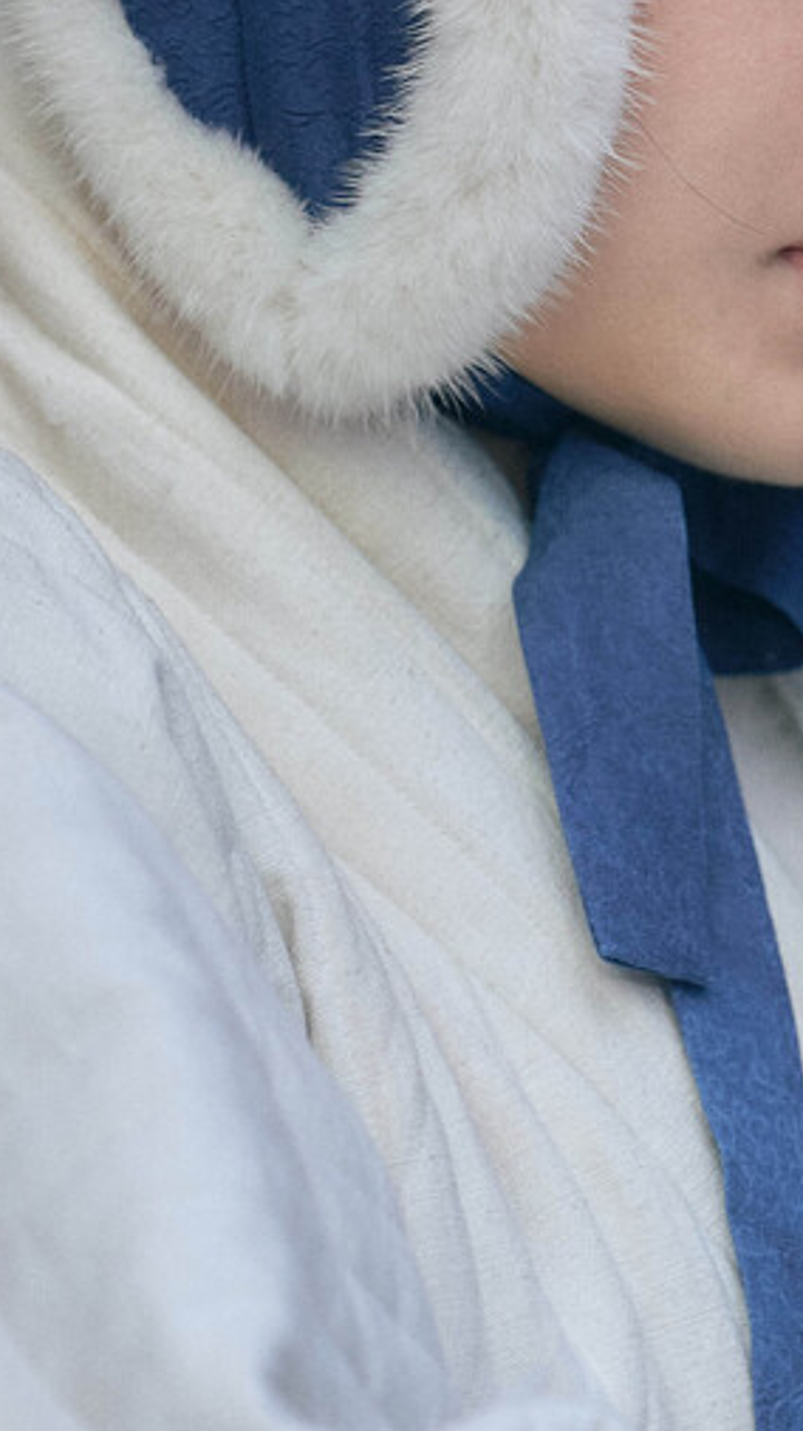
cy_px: 790
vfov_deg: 3.9
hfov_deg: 2.2
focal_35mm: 559
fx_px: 21195
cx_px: 806
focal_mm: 200
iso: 1000
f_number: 3.5
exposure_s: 1/250
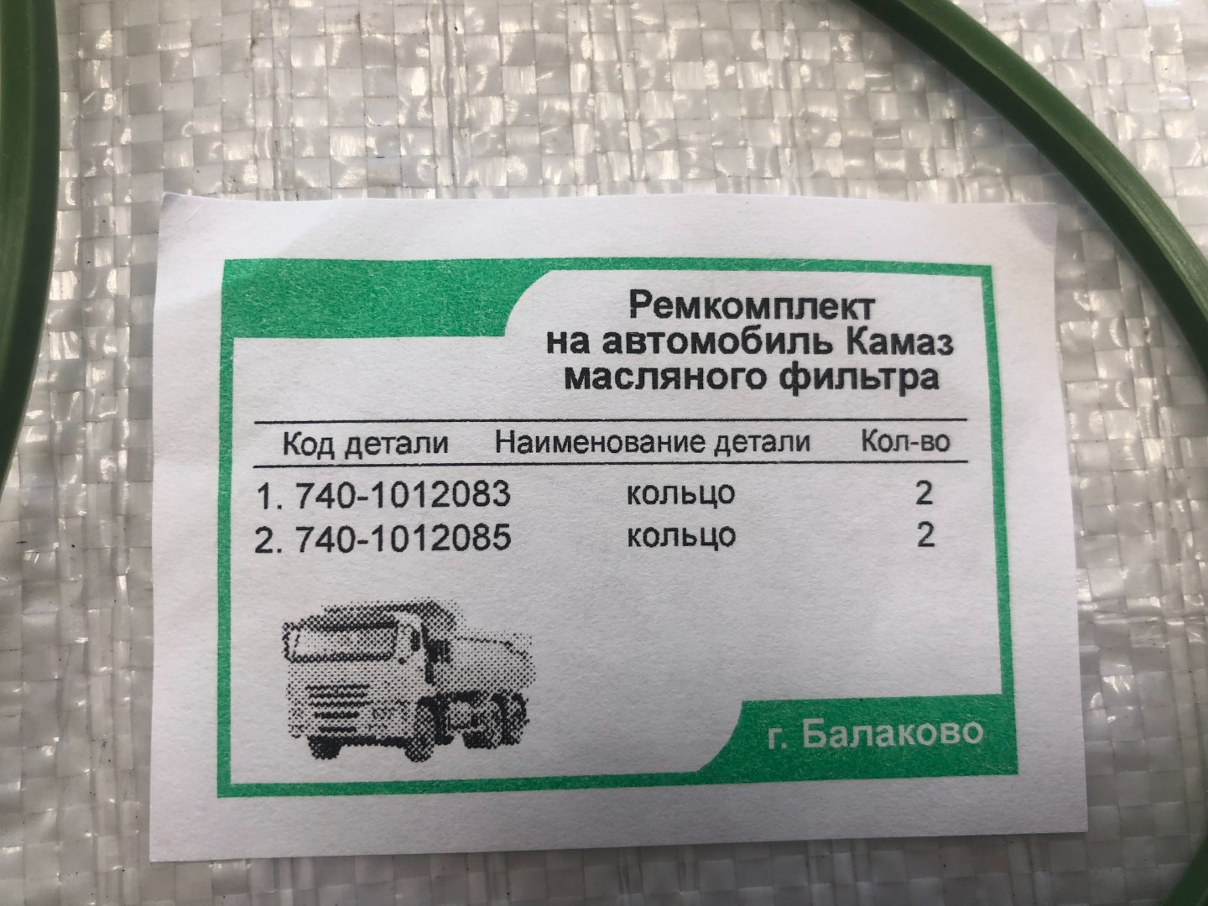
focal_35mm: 28
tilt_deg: -84.8
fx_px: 977
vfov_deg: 49.7
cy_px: 453
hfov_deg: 63.4
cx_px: 604
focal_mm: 4
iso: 32
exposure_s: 1/100
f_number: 1.8
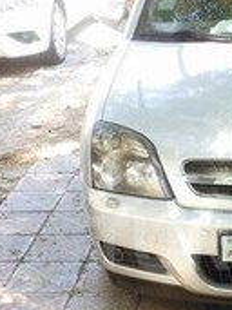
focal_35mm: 84
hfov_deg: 16.8
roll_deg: +1.4
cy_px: 243
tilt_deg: -23.3
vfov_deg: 23.0
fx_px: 752
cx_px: 274
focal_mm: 4.15
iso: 50
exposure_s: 1/100
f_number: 2.2
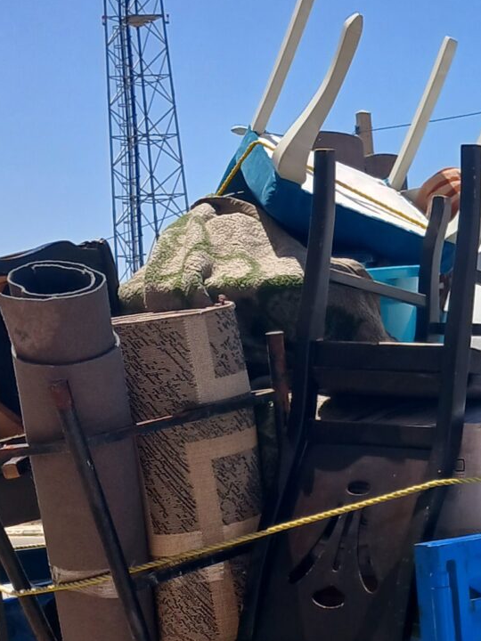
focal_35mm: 96
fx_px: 1779
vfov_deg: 20.4
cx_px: 651
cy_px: 393
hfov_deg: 14.6
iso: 20
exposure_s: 1/811
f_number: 1.8
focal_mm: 4
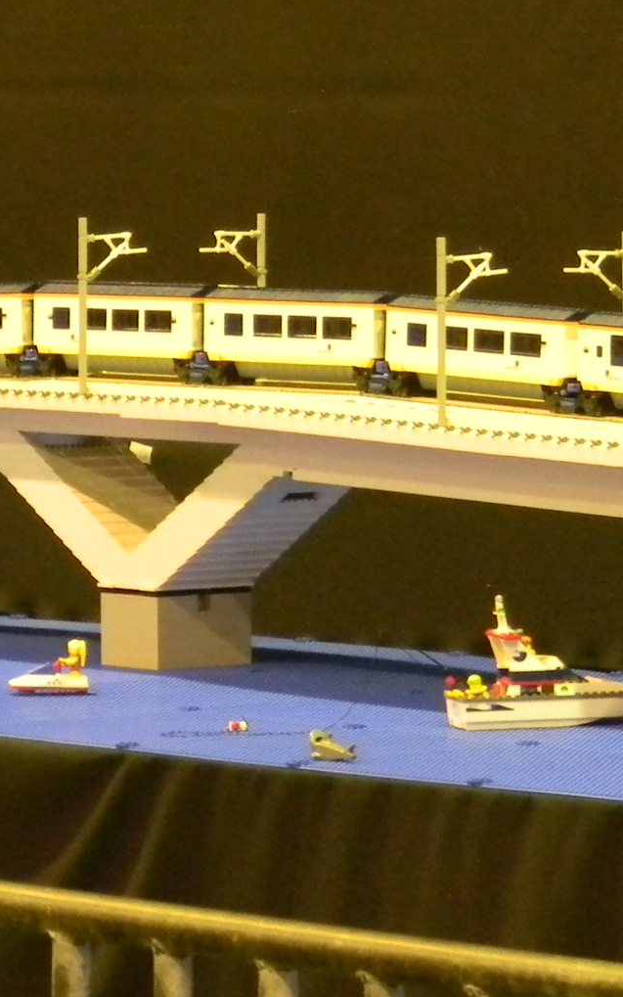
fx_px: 7687
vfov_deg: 7.4
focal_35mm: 283
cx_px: 420
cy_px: 352
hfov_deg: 4.6
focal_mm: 19
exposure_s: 1/2.6
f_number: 4.7
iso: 400
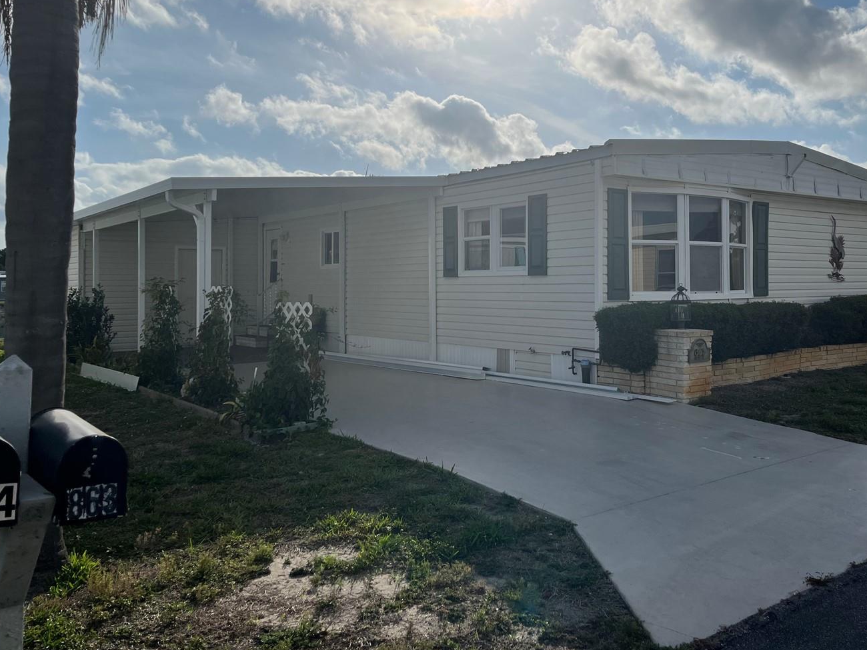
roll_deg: +0.6
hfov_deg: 56.5
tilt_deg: +0.8
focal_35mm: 32
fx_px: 801
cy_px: 264
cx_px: 502
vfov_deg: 44.0
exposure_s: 1/15152
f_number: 1.6
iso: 50
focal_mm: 5.1
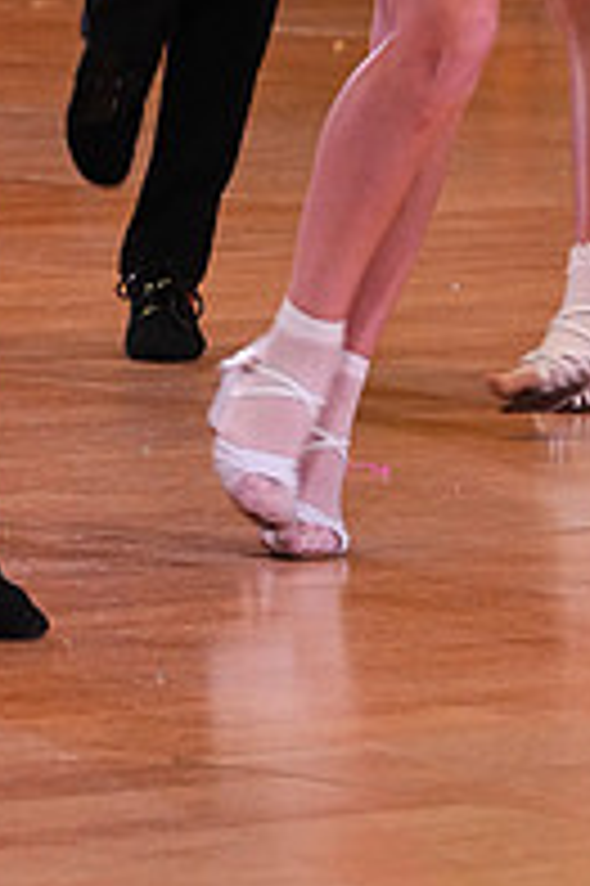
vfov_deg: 5.2
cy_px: -319
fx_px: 9653
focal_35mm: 392
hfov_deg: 3.5
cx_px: 47
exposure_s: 1/320
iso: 5000
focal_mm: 133
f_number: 8
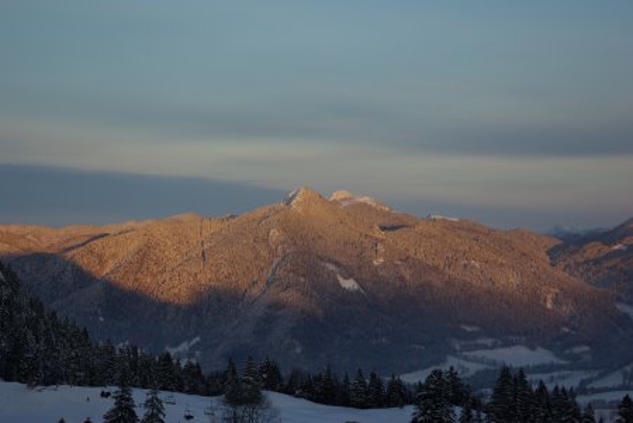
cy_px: 212
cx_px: 316
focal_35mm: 82
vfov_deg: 16.6
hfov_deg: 24.6
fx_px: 1452
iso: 100
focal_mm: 55
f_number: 8
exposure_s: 1/60
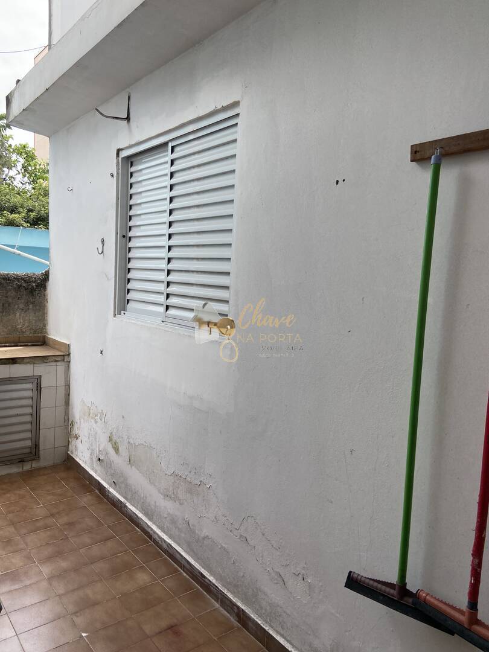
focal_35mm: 26
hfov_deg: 53.1
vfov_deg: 67.3
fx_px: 490
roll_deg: -2.5
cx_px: 244
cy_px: 326
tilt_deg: -6.1
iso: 32
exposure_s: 1/693
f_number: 1.8
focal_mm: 4.25
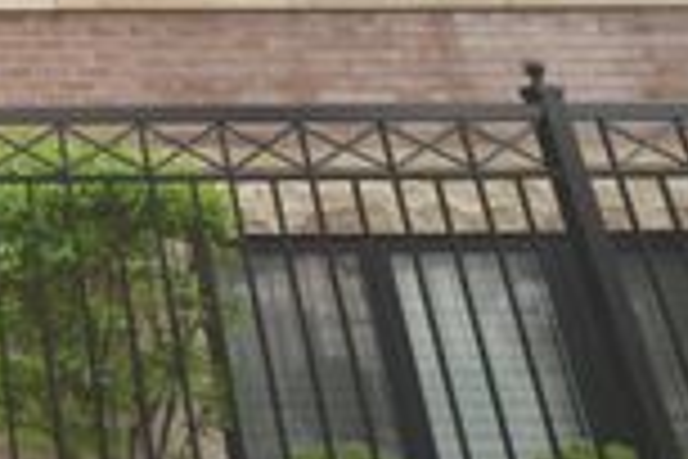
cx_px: -256
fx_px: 936
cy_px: -191
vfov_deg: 23.2
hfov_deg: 29.9
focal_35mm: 49
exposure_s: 1/40
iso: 450
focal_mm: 10
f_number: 7.1
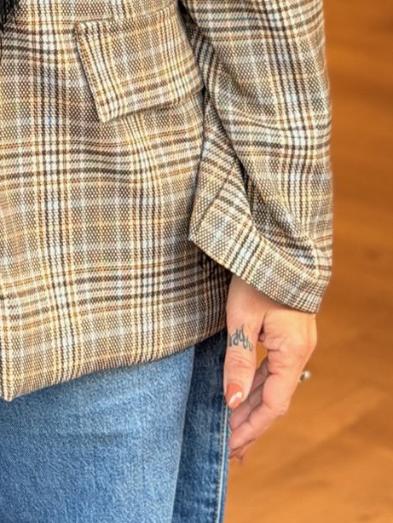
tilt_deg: -11.1
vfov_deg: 11.9
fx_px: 2420
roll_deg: +1.0
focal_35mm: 160
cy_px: -204
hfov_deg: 9.2
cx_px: -65
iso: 80
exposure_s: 1/121
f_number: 1.78
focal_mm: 6.76
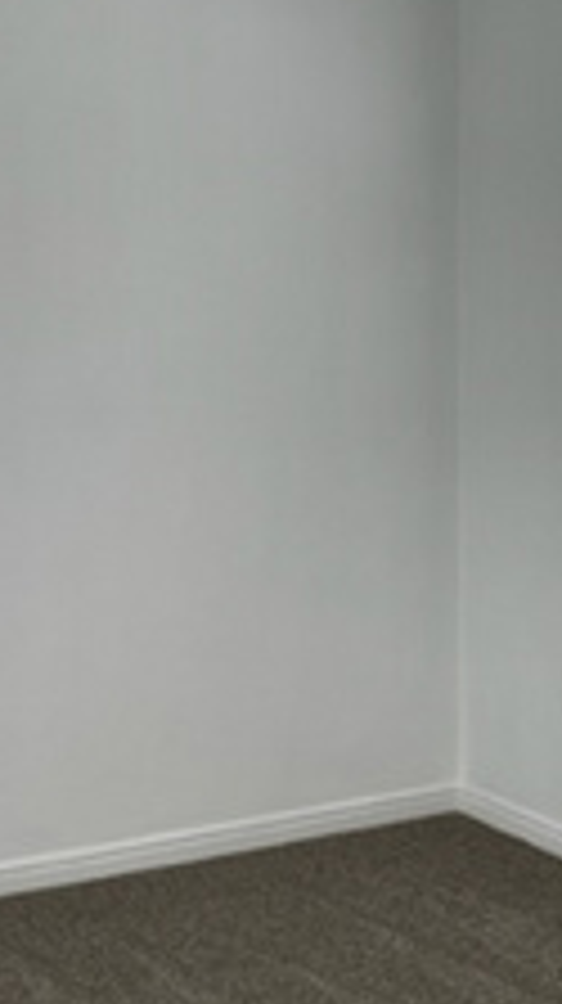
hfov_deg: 19.3
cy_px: 545
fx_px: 1620
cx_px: 508
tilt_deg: -6.7
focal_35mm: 61
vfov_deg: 34.4
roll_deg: +0.2
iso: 32
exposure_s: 1/137
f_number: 1.6
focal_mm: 4.2
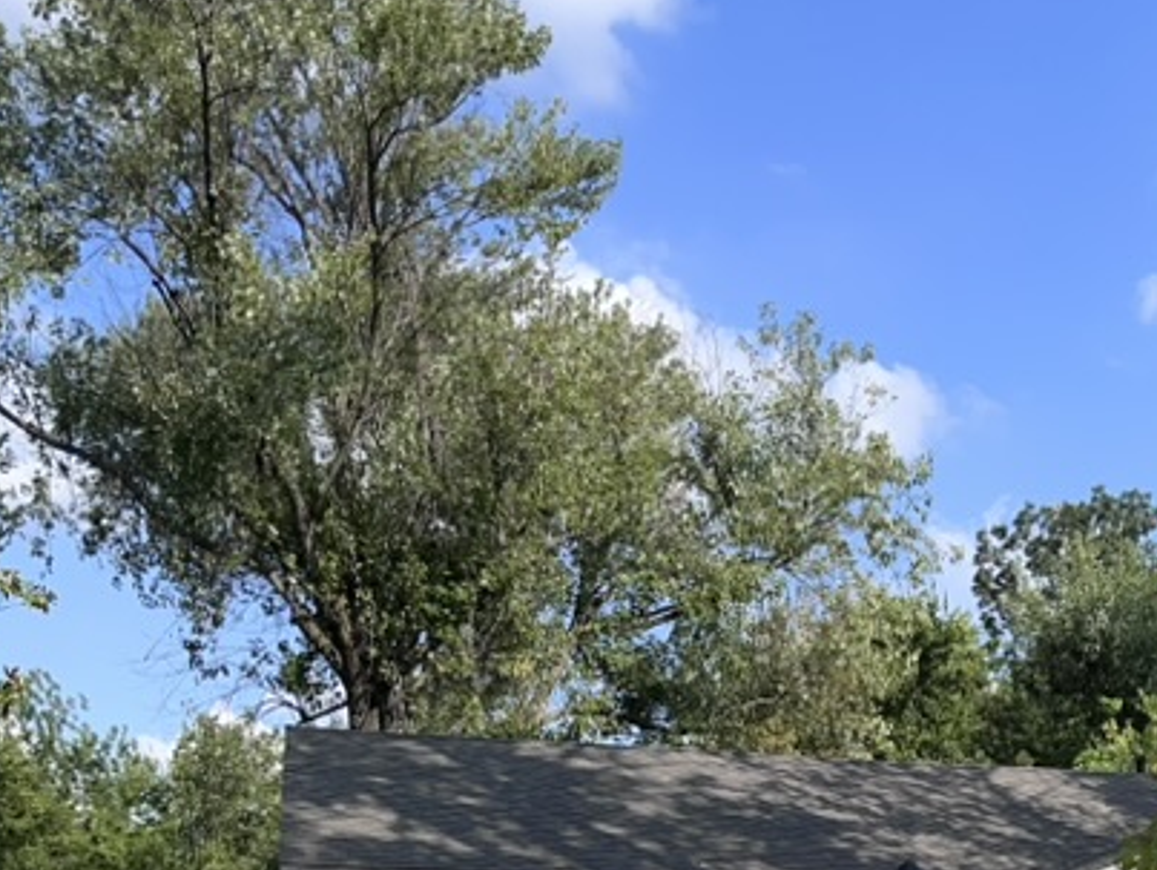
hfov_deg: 28.7
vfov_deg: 21.1
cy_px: 968
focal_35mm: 66
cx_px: 922
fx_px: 2208
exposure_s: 1/2463
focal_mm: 5.1
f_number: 1.6
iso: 40
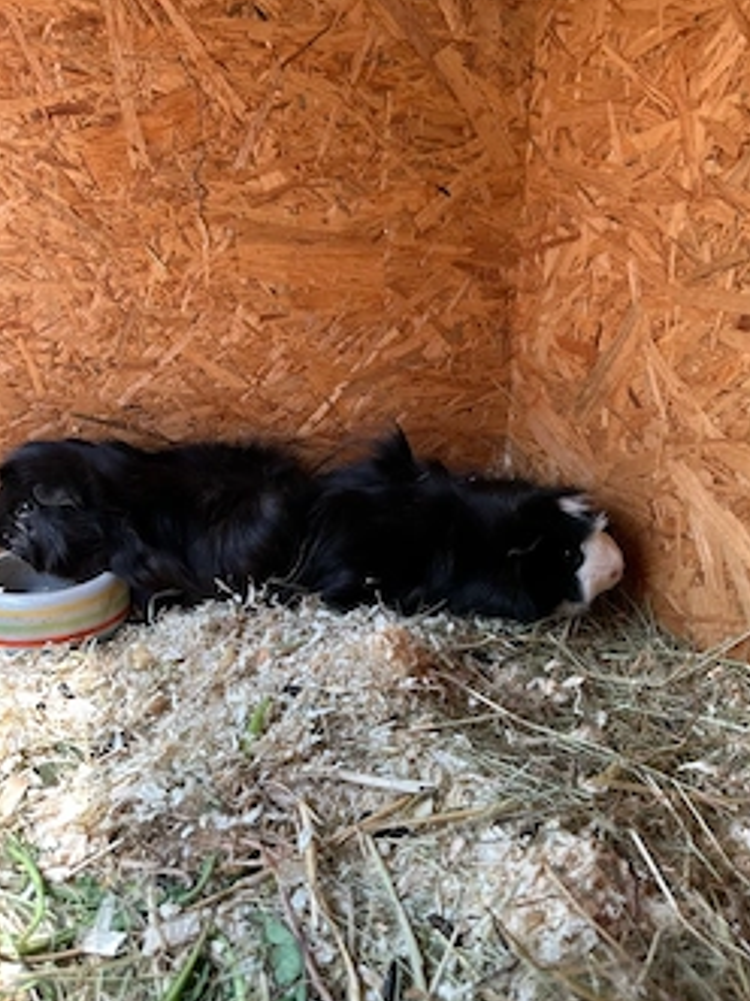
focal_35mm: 29
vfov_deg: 61.7
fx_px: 838
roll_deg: -2.7
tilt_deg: -18.2
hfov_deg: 48.1
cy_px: 484
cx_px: 408
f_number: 1.78
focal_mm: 6.86
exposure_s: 1/140
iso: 64
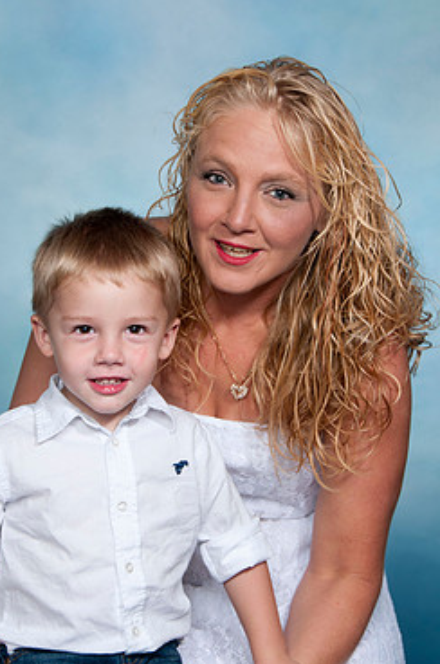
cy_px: 287
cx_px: 190
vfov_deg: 20.2
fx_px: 1859
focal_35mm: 101
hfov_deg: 13.5
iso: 100
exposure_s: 1/60
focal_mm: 55
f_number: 7.1
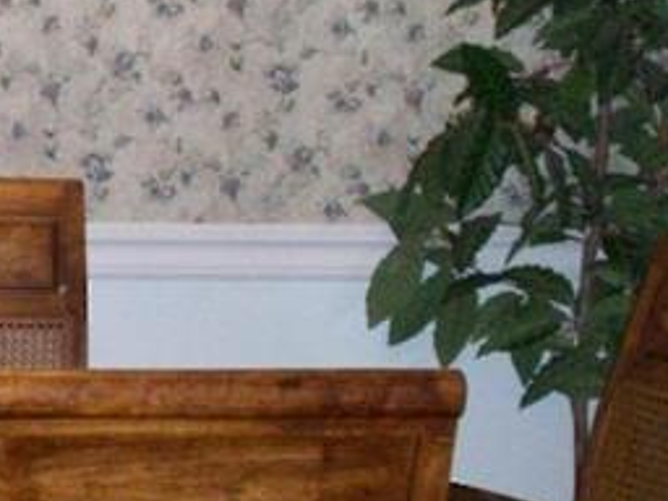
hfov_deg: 13.1
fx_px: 2779
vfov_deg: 10.3
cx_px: -261
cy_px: 196
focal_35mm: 144
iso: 140
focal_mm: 5.9
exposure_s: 1/64
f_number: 4.5
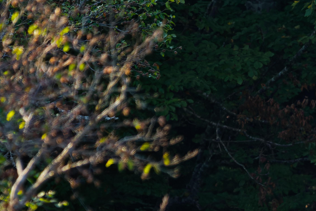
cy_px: 236
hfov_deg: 1.0
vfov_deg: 0.7
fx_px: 17598
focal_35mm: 2005
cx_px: 410
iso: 800
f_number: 6.3
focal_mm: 500
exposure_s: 1/640
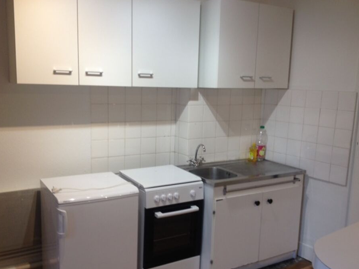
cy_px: 145
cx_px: 183
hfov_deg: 47.9
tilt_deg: -12.5
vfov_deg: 36.8
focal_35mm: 39
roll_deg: -1.4
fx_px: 405
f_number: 2.4
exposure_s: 1/24
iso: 50
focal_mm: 4.28
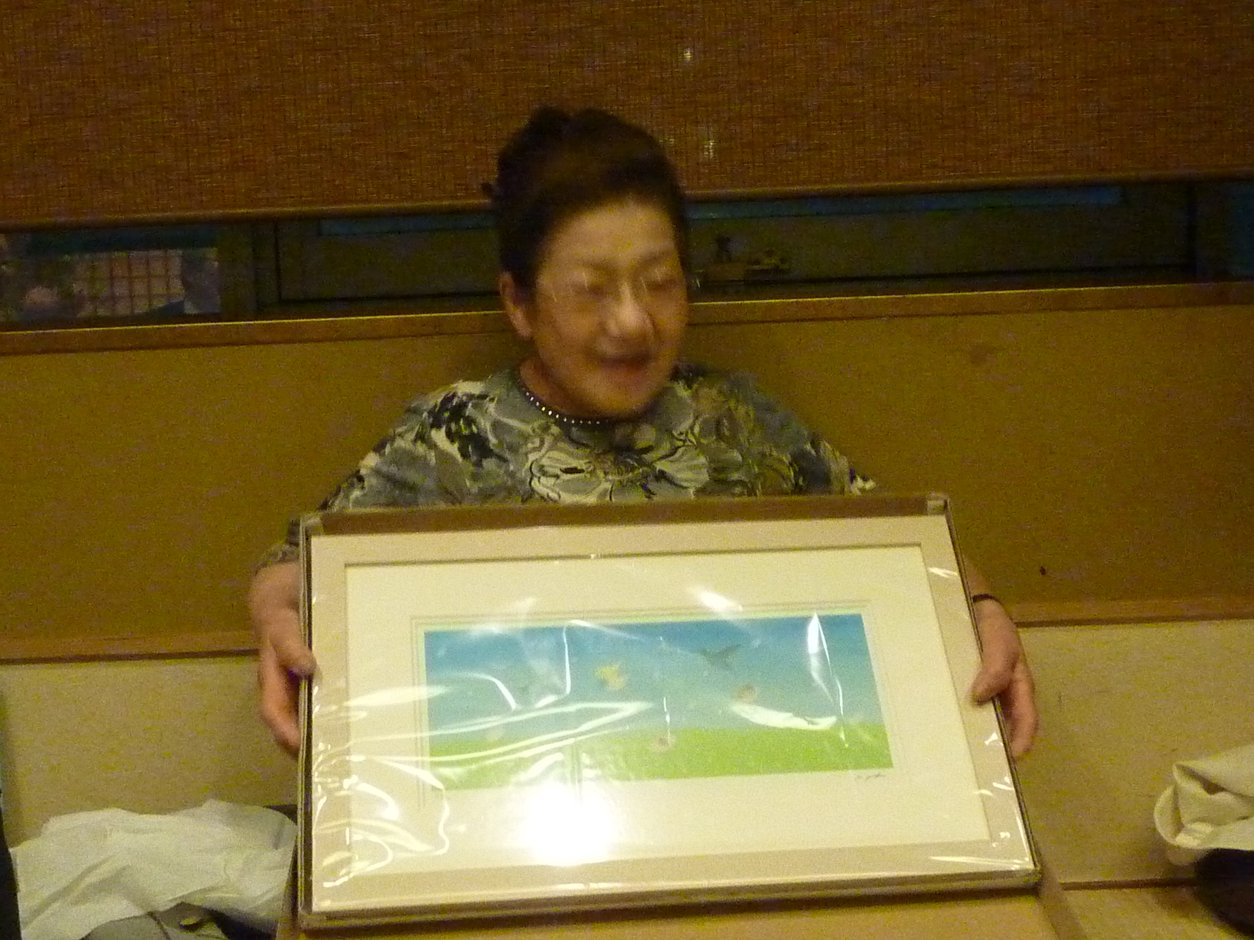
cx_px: 627
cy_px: 470
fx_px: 1848
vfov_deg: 28.6
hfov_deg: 37.5
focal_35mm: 51
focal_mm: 4.7
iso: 800
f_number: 3.4
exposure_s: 1/20
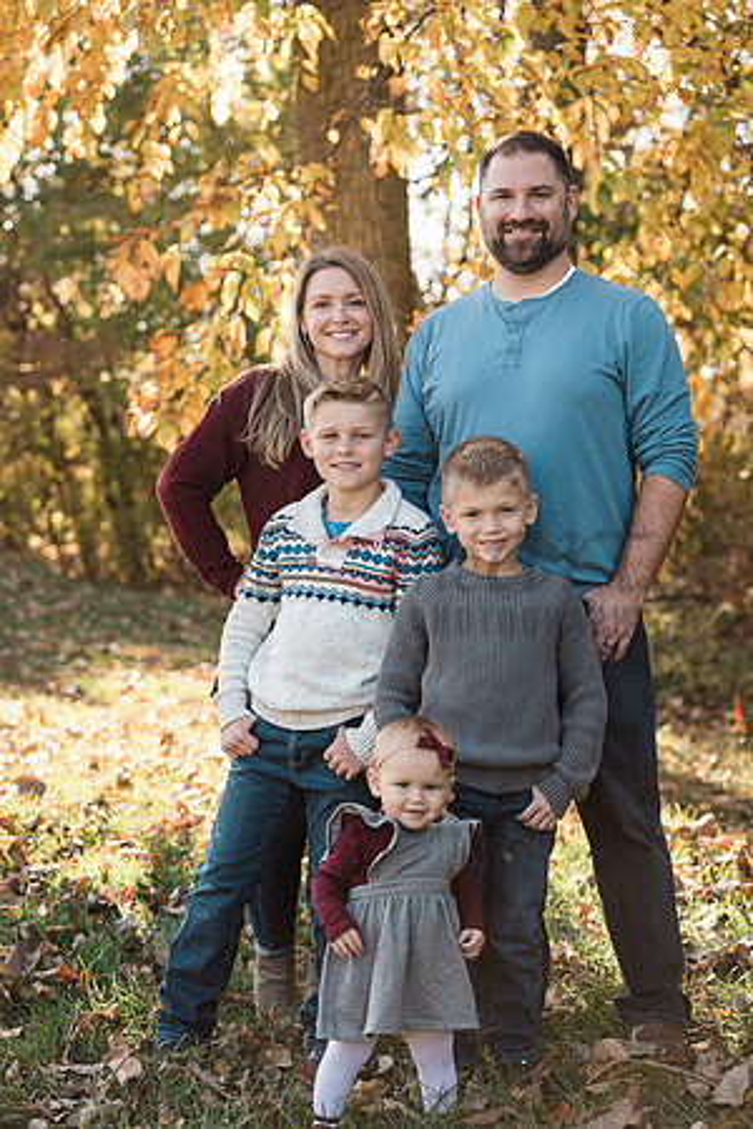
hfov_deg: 19.5
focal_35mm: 70
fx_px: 2196
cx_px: 376
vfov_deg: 28.8
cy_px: 564
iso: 500
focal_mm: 70
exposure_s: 1/800
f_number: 3.5
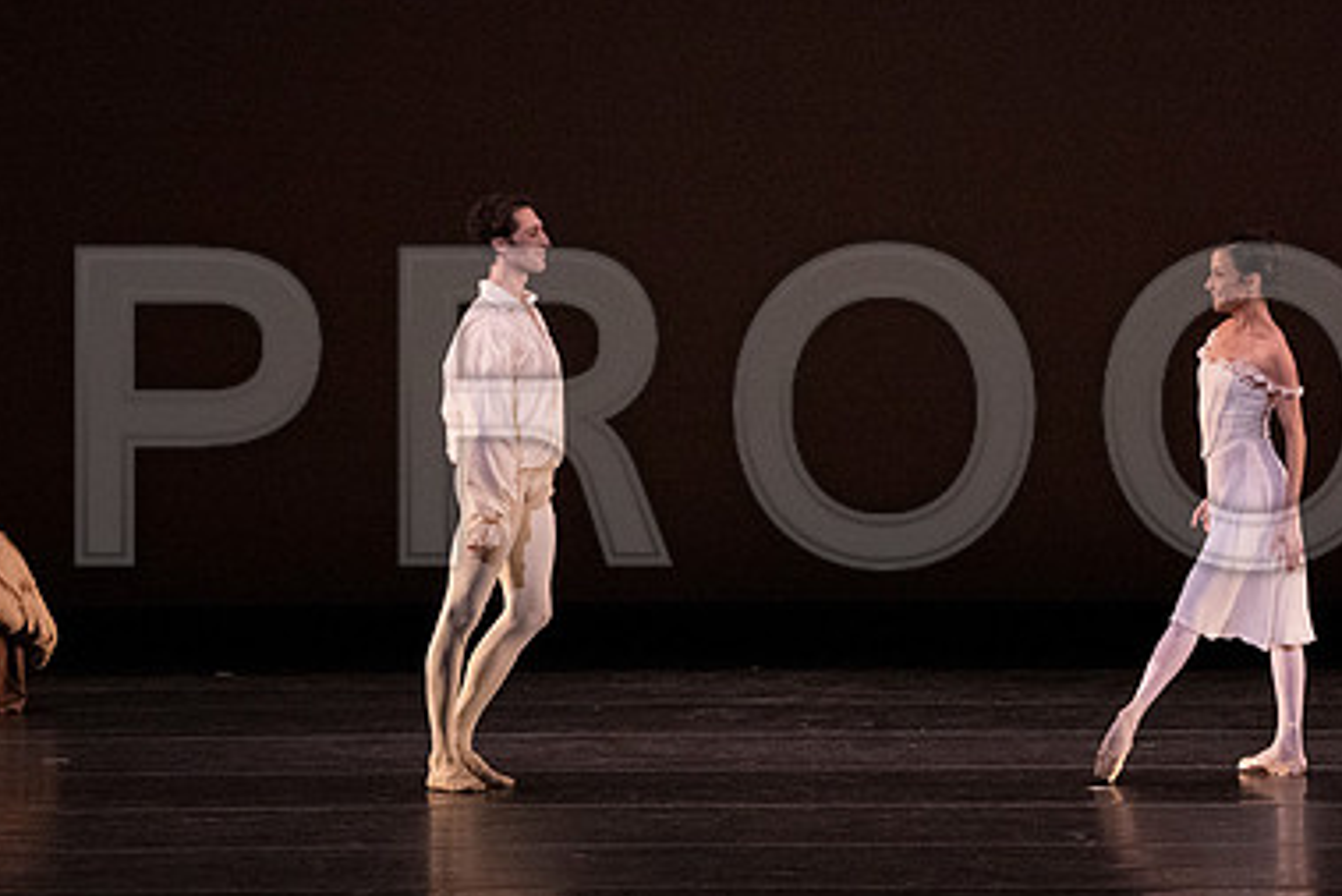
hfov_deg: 5.8
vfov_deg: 3.9
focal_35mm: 355
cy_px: 416
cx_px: 857
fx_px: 13238
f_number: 5.6
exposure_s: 1/400
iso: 20000
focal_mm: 232
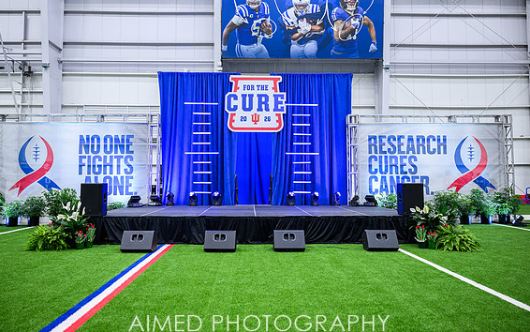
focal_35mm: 26
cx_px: 260
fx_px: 376
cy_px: 160
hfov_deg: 70.4
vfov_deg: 47.6
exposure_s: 1/200
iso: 1250
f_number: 2.8
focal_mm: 24
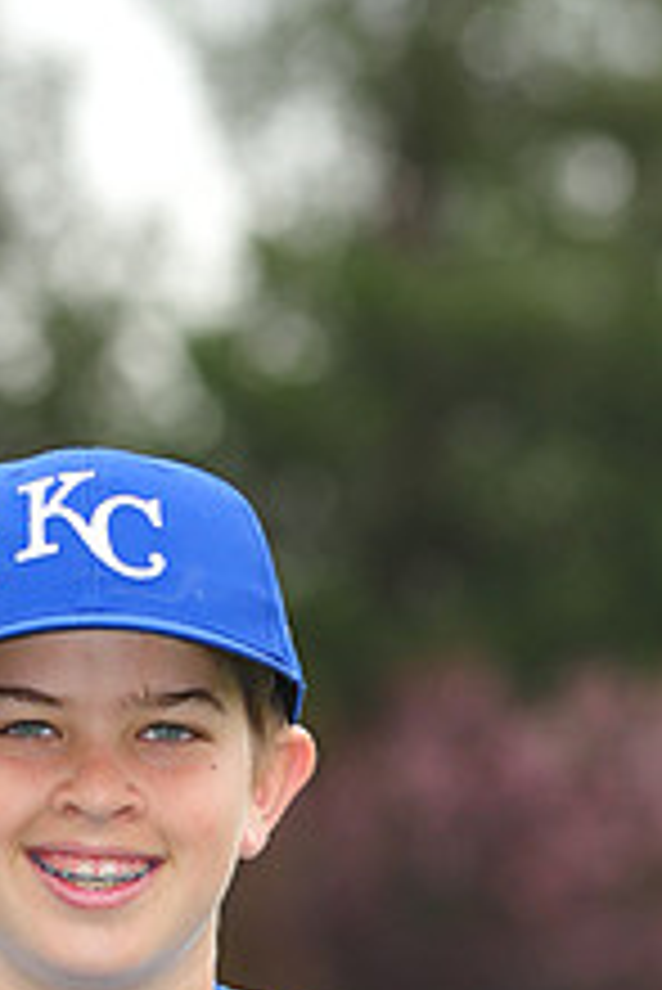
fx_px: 13411
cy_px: 1138
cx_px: 144
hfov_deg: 2.8
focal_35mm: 487
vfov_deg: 4.2
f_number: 7.1
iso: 400
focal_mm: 185
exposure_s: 1/250
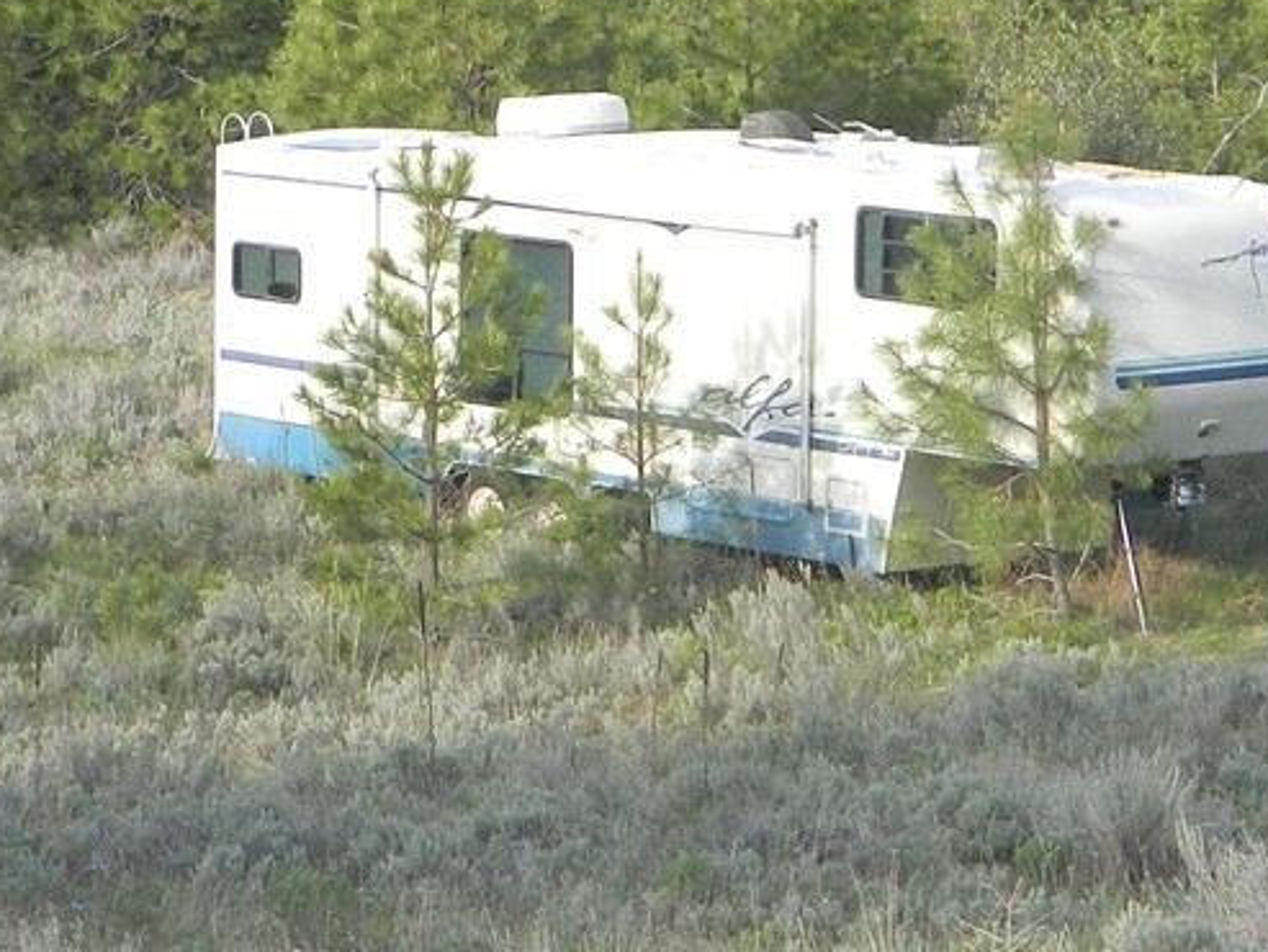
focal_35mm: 185
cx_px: 399
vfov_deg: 8.0
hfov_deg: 10.7
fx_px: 6778
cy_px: 355
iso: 140
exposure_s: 1/400
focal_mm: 10.2
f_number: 3.8
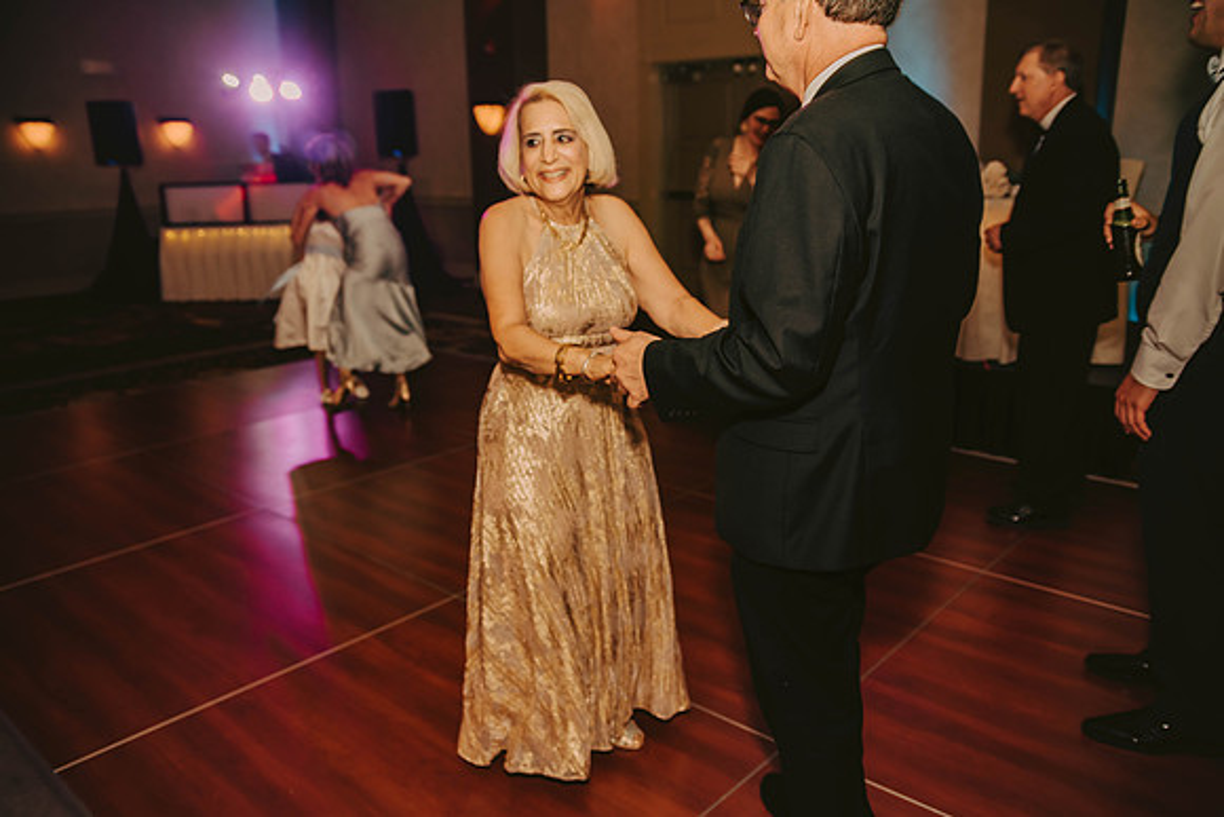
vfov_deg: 46.4
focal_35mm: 28
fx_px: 952
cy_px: 408
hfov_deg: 65.5
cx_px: 612
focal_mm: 28
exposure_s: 1/60
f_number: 2.8
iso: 500
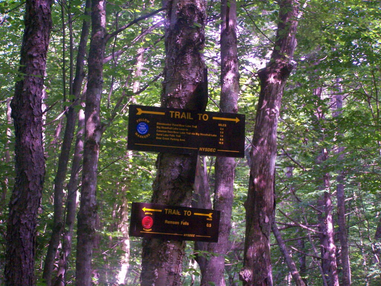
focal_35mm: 75
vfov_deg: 19.6
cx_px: 190
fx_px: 825
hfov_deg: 26.0
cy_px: 143
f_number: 3.2
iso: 400
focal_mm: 12.4
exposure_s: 1/160
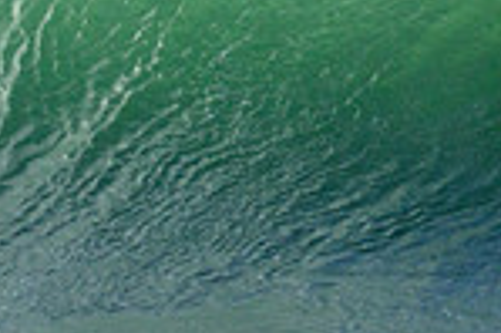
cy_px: 190
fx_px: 43358
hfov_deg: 0.7
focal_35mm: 3119
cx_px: -461
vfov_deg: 0.4
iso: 900
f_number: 11
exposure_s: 1/2000
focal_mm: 800
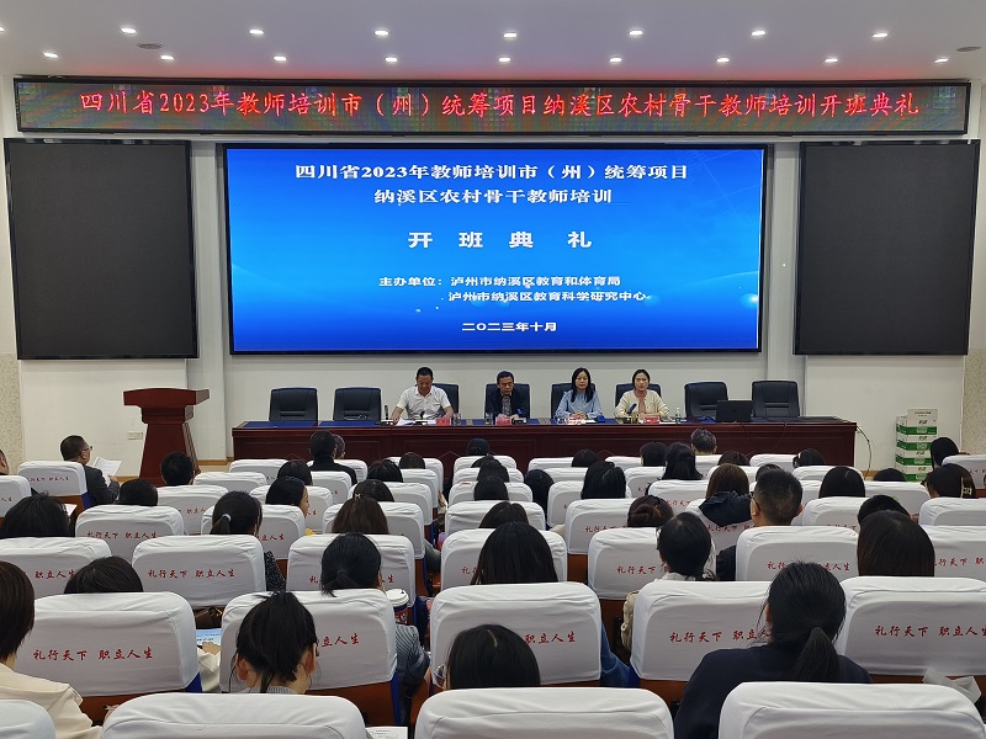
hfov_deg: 55.4
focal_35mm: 33
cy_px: 370
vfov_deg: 42.9
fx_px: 940
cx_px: 493
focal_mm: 5.5
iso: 900
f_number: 1.75
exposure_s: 1/100
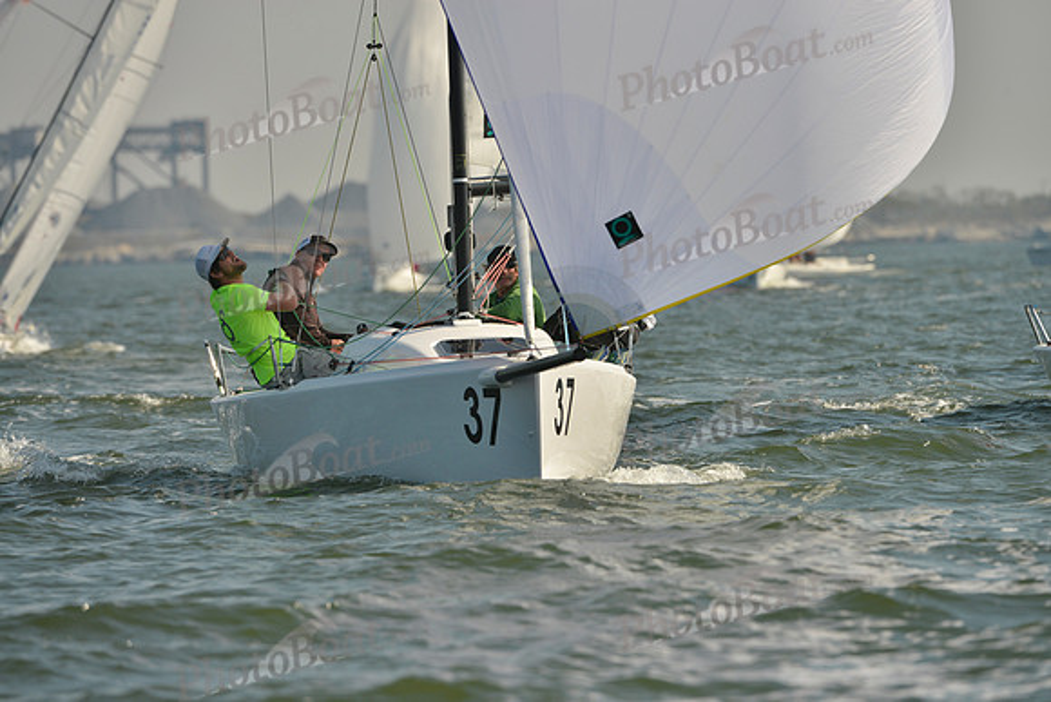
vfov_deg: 3.6
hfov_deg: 5.4
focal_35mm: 380
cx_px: 526
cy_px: 351
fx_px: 11096
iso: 280
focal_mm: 380
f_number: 8
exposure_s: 1/1600
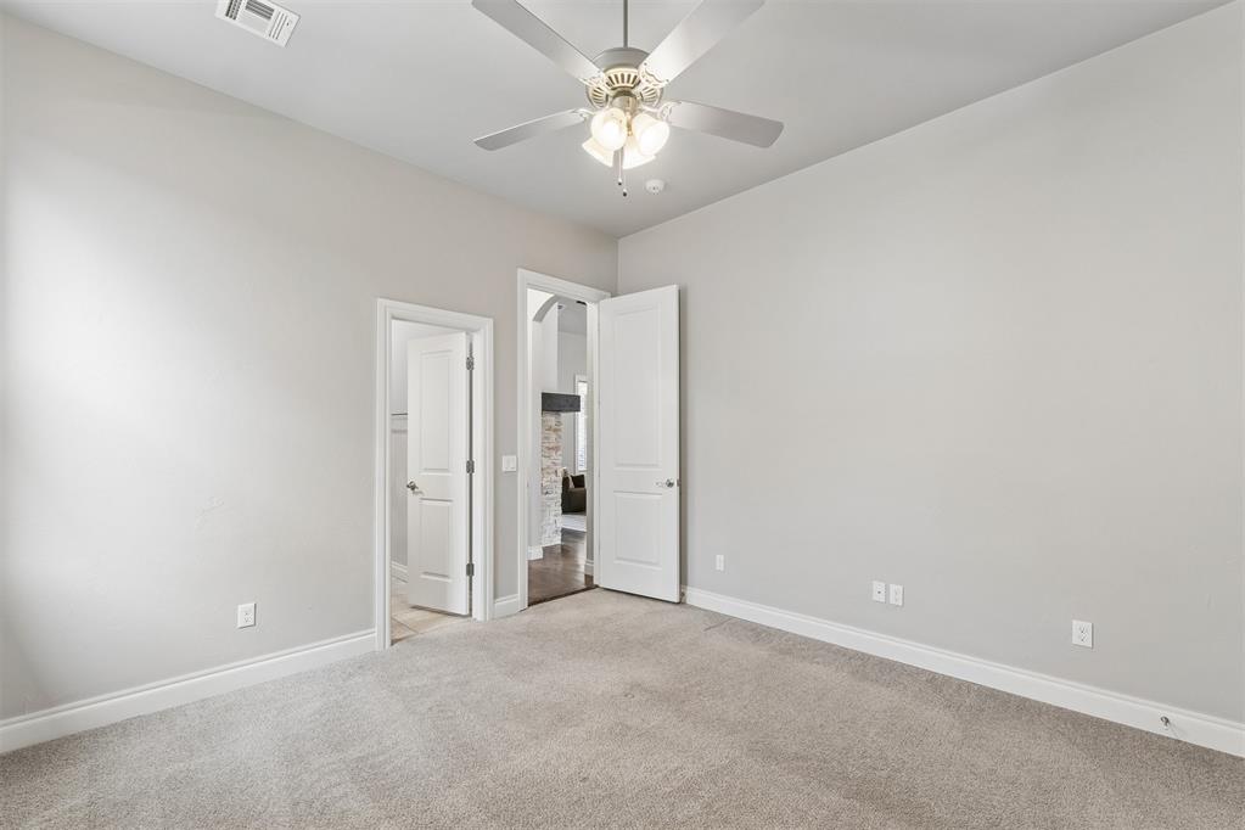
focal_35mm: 15
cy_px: 415
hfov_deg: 100.4
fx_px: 519
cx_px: 622
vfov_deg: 77.3
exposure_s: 1/30
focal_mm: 10
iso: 200
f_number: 7.1
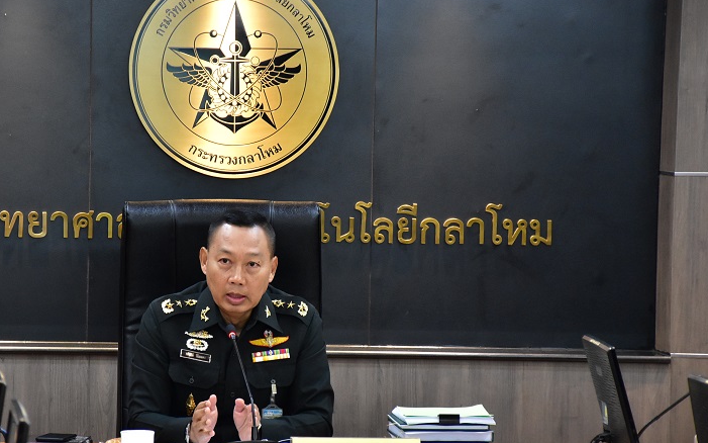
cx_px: 259
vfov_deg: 6.4
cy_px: 264
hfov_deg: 10.2
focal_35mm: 206
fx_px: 3968
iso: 2500
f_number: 5.6
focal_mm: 105
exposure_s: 1/50
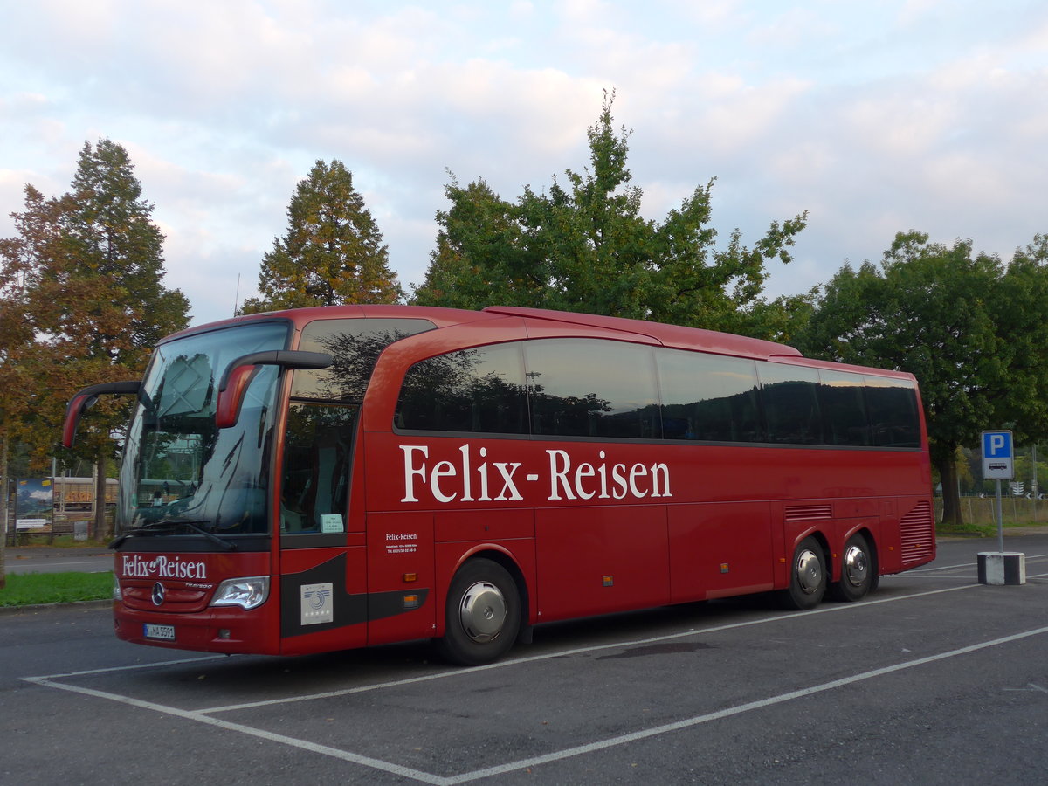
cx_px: 524
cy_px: 393
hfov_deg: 47.9
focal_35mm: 39
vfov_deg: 36.8
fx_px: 1181
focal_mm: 8
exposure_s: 1/125
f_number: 2.8
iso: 80
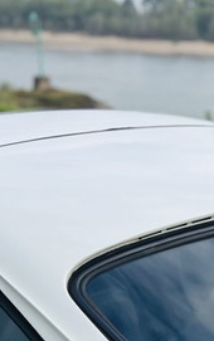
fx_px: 726
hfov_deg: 16.5
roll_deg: -1.1
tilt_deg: -23.6
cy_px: 341
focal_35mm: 78
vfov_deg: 25.2
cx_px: 196
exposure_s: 1/1972
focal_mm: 5.7
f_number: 1.5
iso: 50
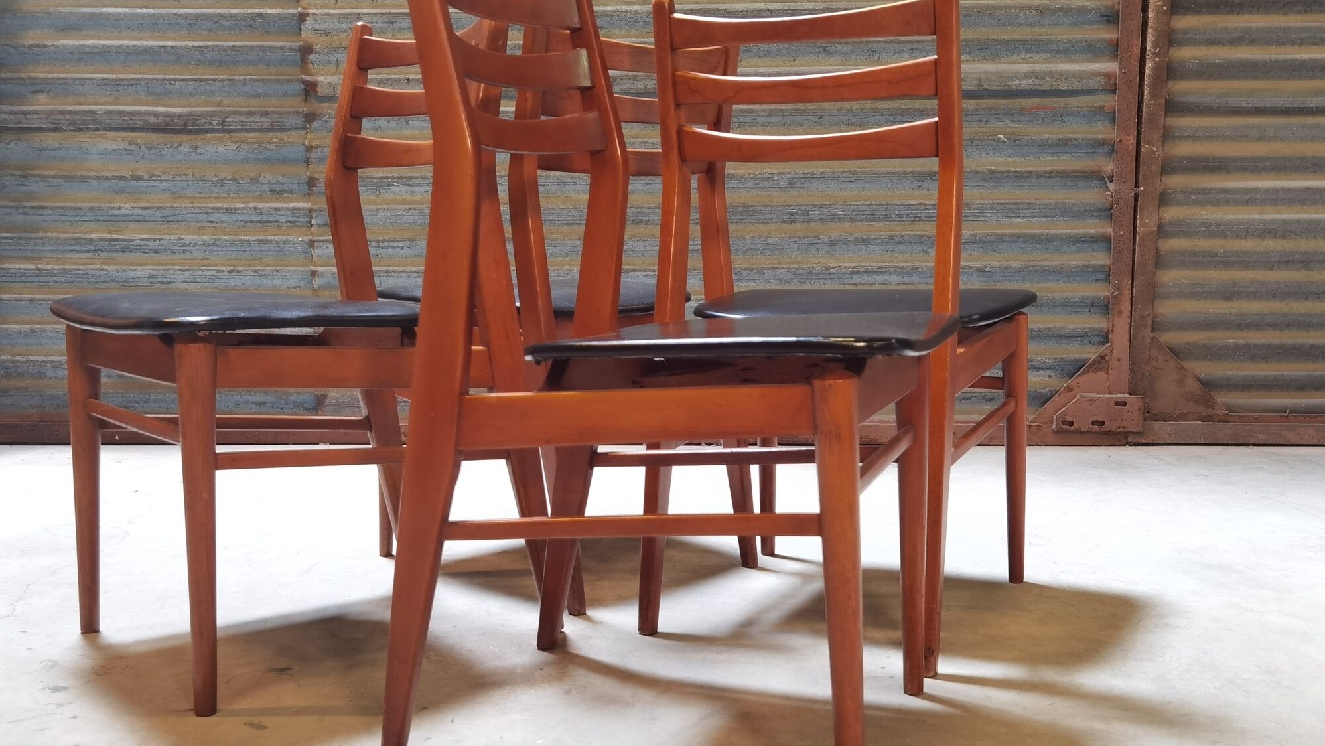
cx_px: 663
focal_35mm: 36
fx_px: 1265
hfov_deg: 55.3
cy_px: 382
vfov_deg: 32.8
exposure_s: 1/33.3
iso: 320
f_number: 1.9
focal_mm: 6.71
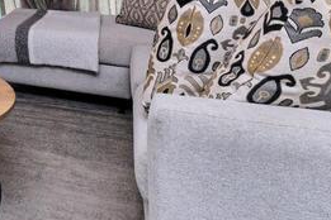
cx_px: -107
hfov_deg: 31.8
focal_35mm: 46
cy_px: -50
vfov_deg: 25.9
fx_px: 423
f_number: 8
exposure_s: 1/100
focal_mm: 10
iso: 800
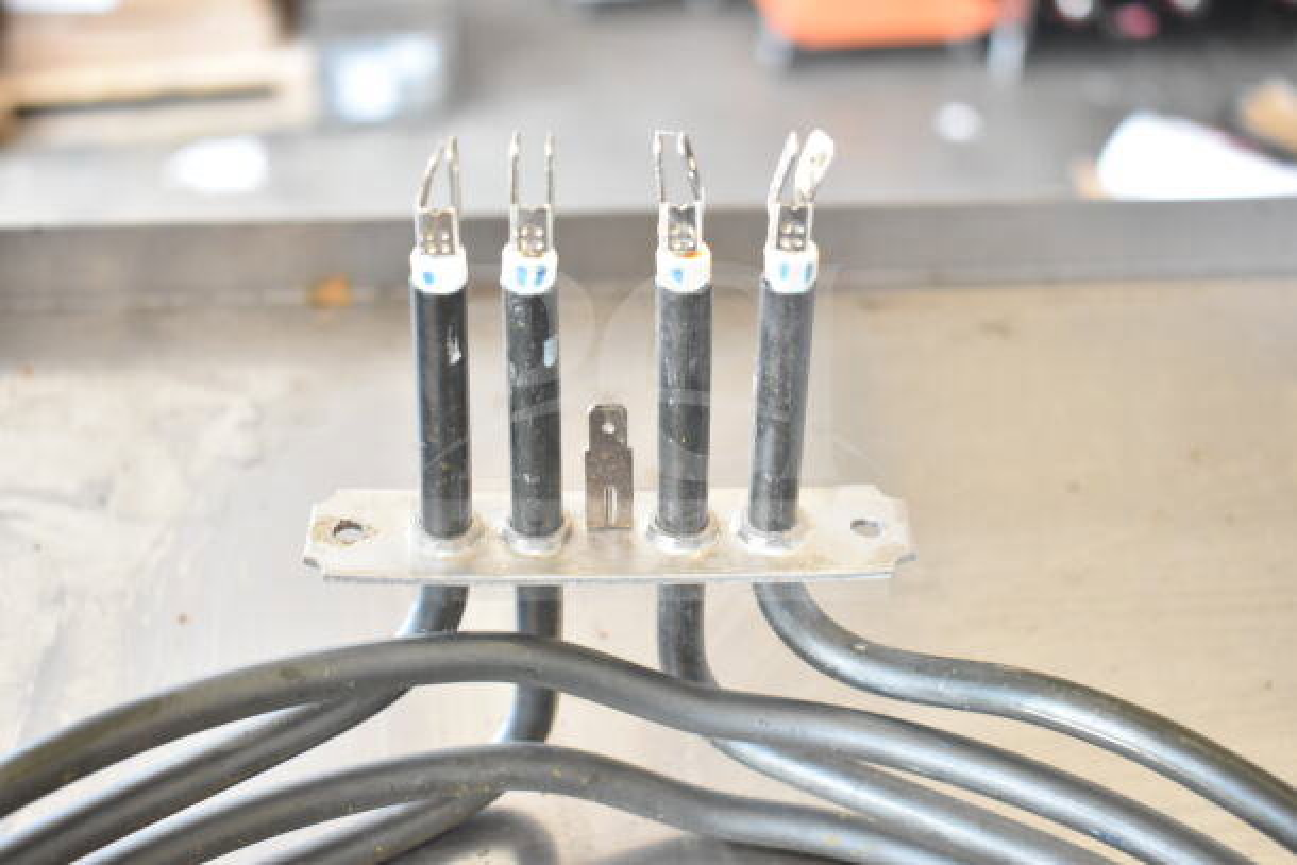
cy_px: 432
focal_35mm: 48
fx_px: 1730
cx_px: 648
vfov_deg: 28.1
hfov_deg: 41.1
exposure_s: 1/100
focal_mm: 32
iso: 1600
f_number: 5
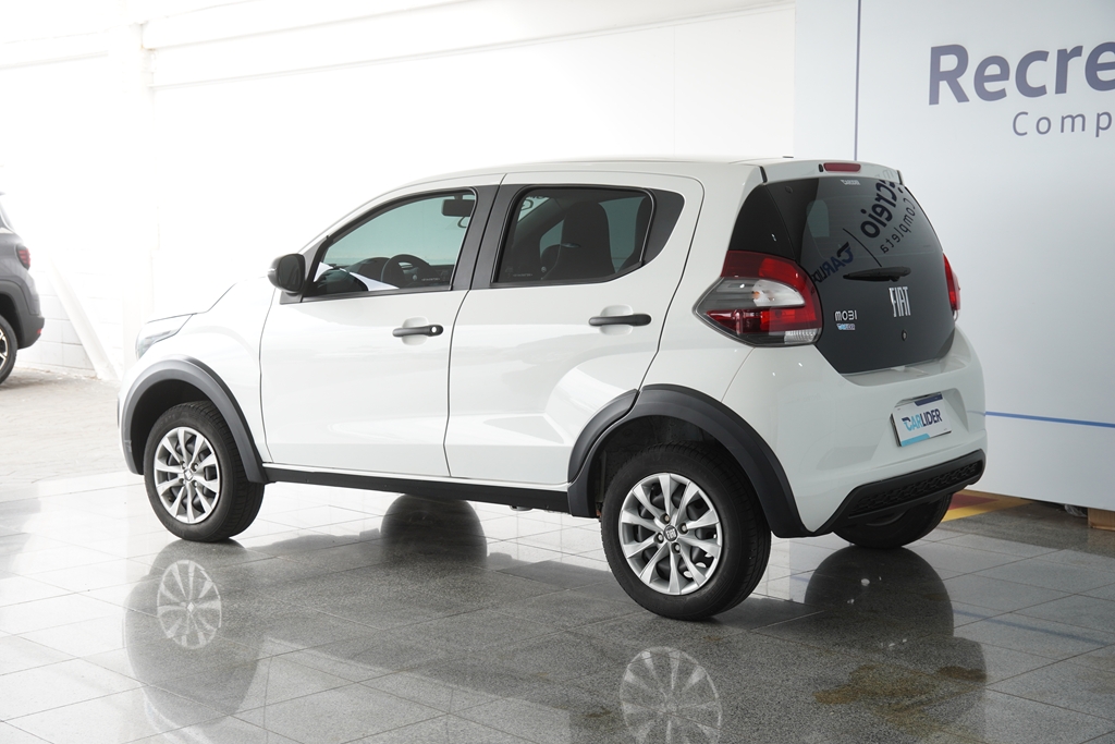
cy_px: 372
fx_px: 1580
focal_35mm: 51
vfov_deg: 26.5
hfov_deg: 38.9
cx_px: 558
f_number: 4.5
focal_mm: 34
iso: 200
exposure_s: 1/125
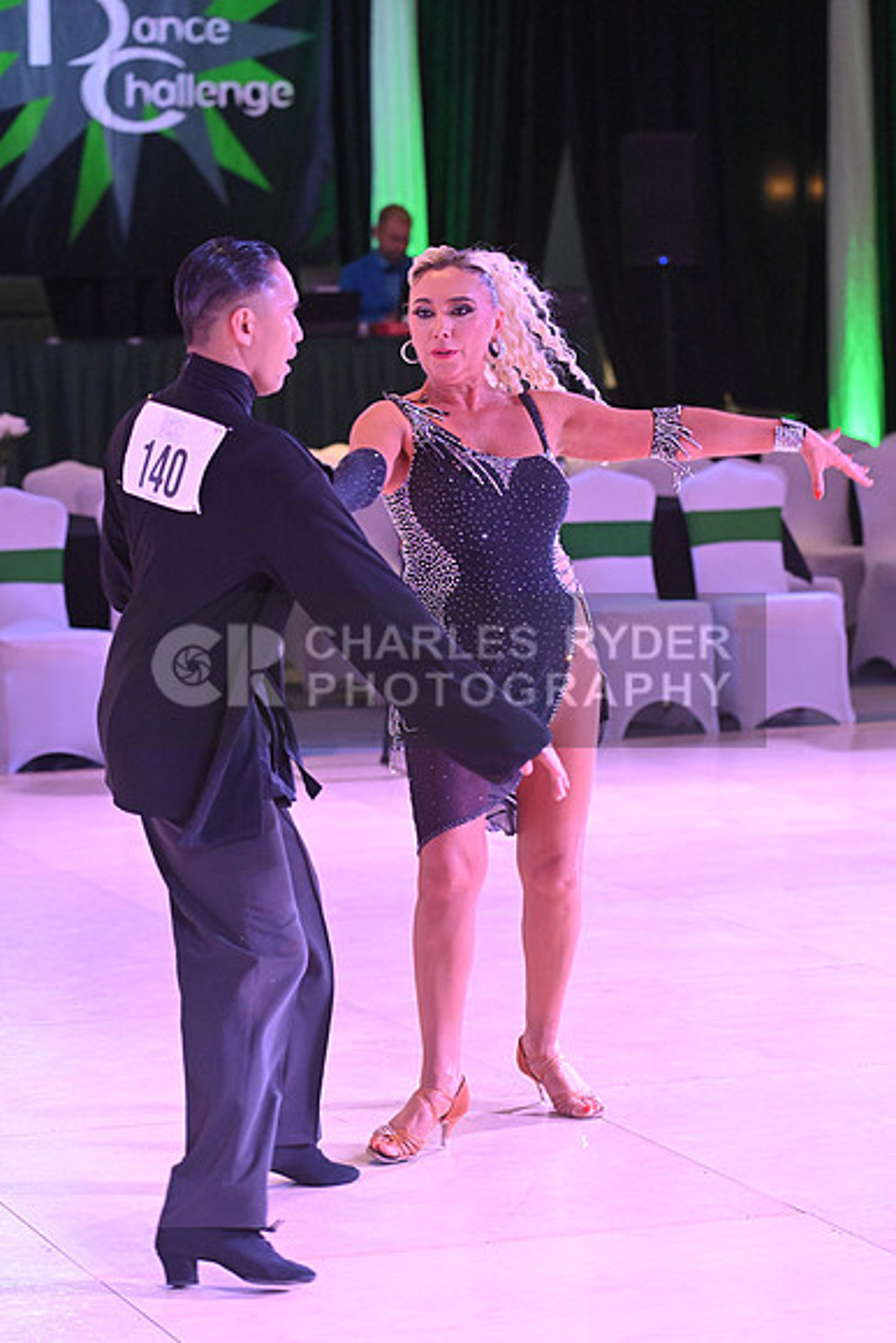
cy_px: 672
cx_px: 448
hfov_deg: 11.8
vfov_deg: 17.6
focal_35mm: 116
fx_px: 4328
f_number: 5
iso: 5000
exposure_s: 1/400
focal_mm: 116
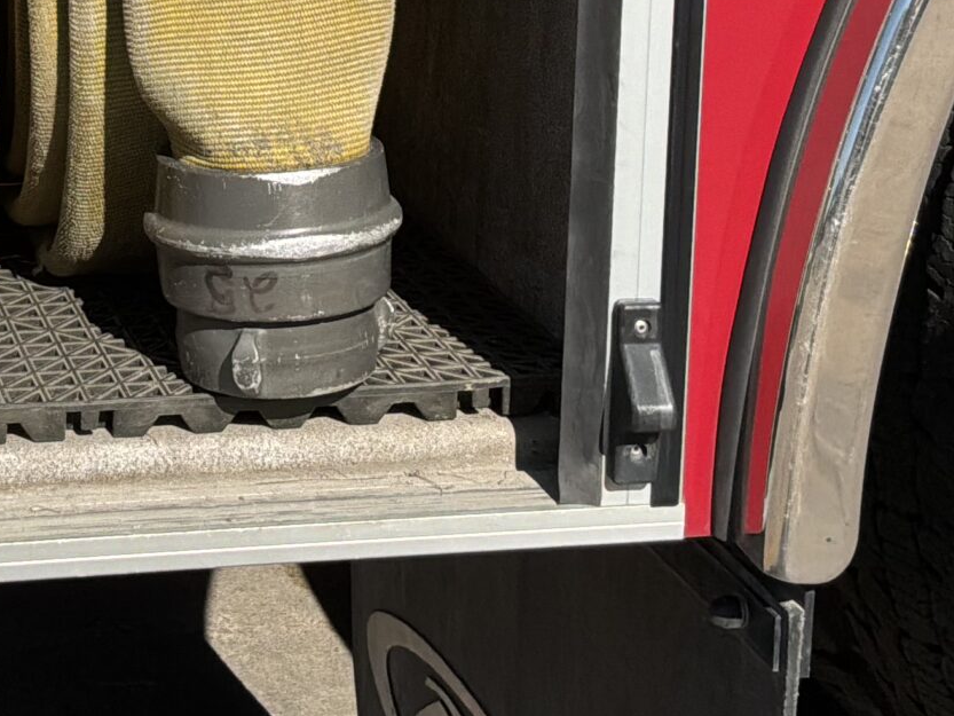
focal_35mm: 86
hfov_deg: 22.2
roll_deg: +0.0
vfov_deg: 16.3
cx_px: 94
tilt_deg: -6.5
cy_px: -198
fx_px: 2370
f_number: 1.8
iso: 25
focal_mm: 3
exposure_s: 1/2427
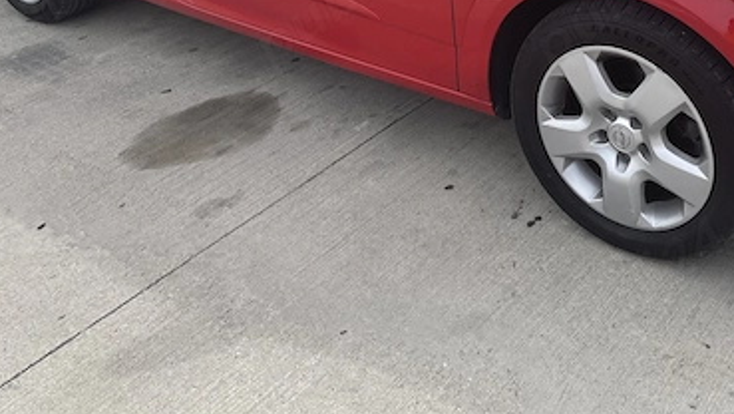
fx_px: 896
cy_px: -10
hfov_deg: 43.5
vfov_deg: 24.7
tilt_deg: -25.0
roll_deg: +1.7
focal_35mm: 46
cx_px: 523
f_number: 1.6
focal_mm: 5.1
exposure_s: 1/2387
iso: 32
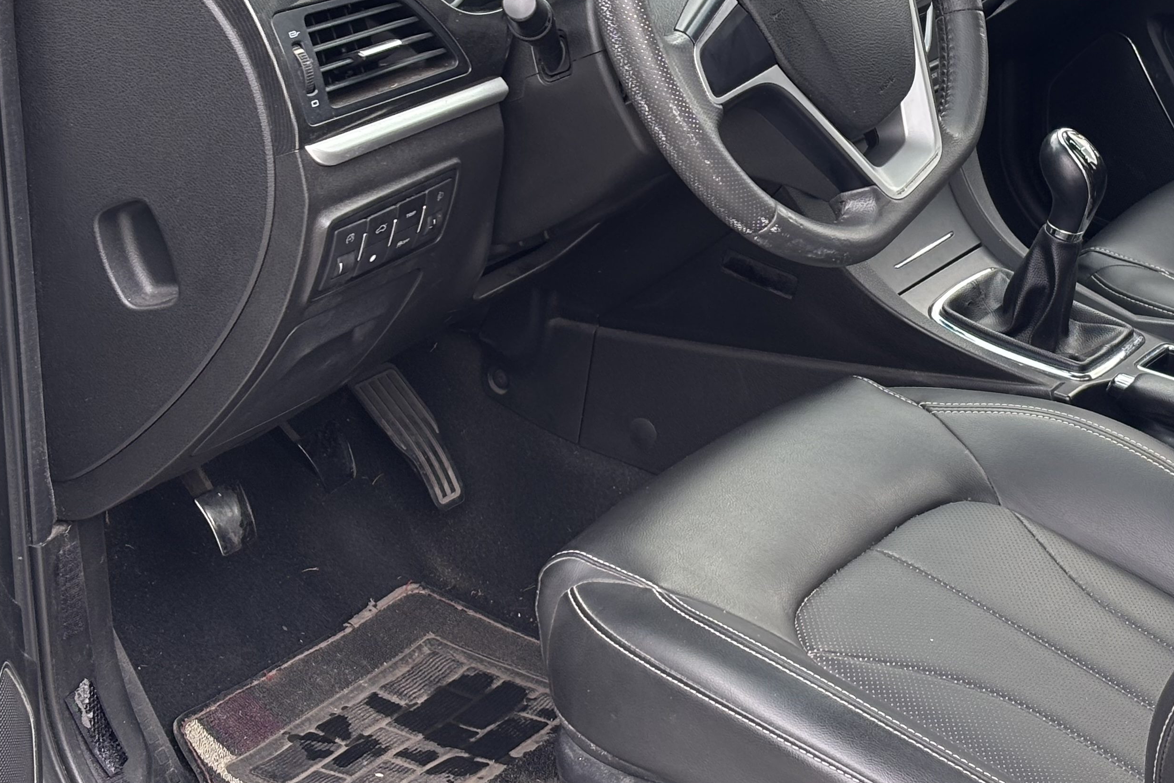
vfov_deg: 15.4
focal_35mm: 88
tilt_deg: -20.0
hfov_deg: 22.9
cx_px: 851
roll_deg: -4.2
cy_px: 164
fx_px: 2870
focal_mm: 5.96
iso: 40
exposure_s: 1/172
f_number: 1.6
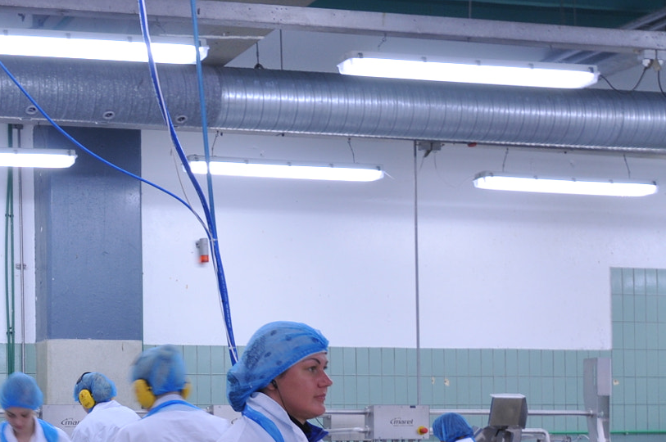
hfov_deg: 26.4
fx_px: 1256
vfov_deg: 19.5
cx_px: -134
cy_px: 425
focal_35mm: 68
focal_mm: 18
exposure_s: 1/8
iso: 200
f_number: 9
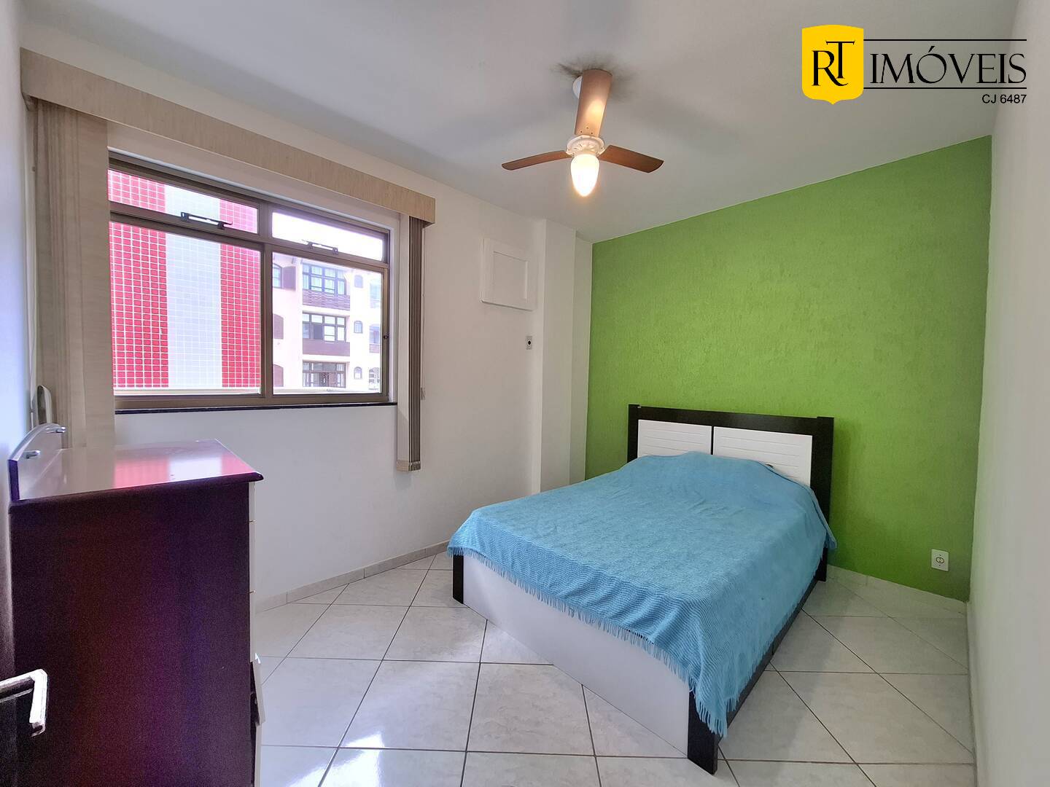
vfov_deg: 89.9
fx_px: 394
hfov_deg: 106.2
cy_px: 394
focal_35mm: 13
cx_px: 525
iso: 40
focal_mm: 1.74
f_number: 2.2
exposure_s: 1/60.2
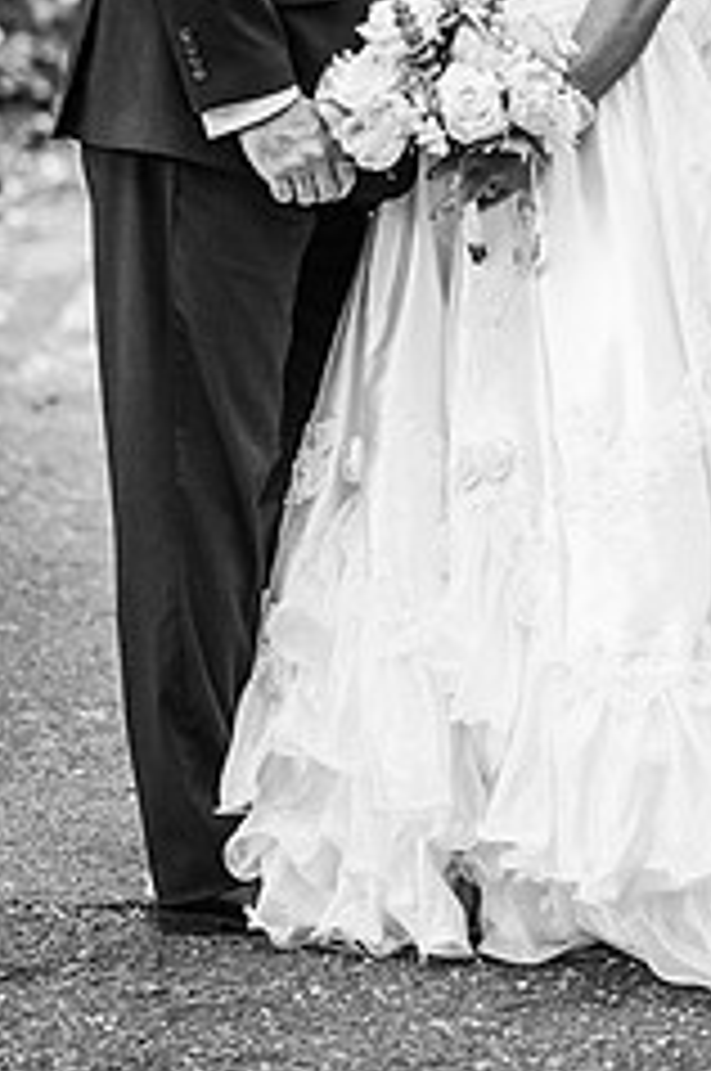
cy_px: 158
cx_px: 452
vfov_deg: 12.7
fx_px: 4783
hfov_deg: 8.5
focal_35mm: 161
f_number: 2
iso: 100
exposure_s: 1/1000
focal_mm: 85
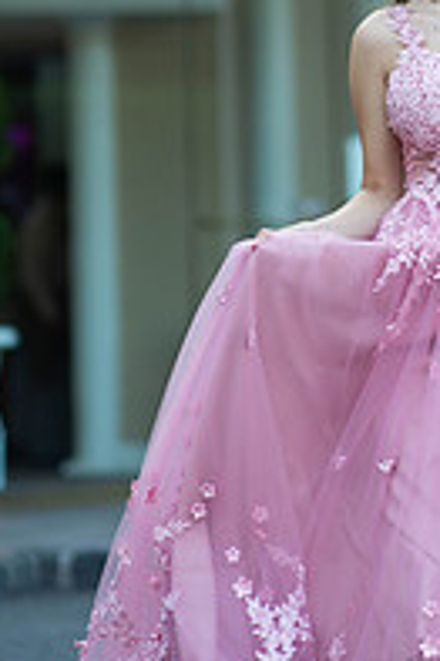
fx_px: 3563
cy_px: 154
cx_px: 472
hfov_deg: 7.0
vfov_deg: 10.6
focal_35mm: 194
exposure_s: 1/640
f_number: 2
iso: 250
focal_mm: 85
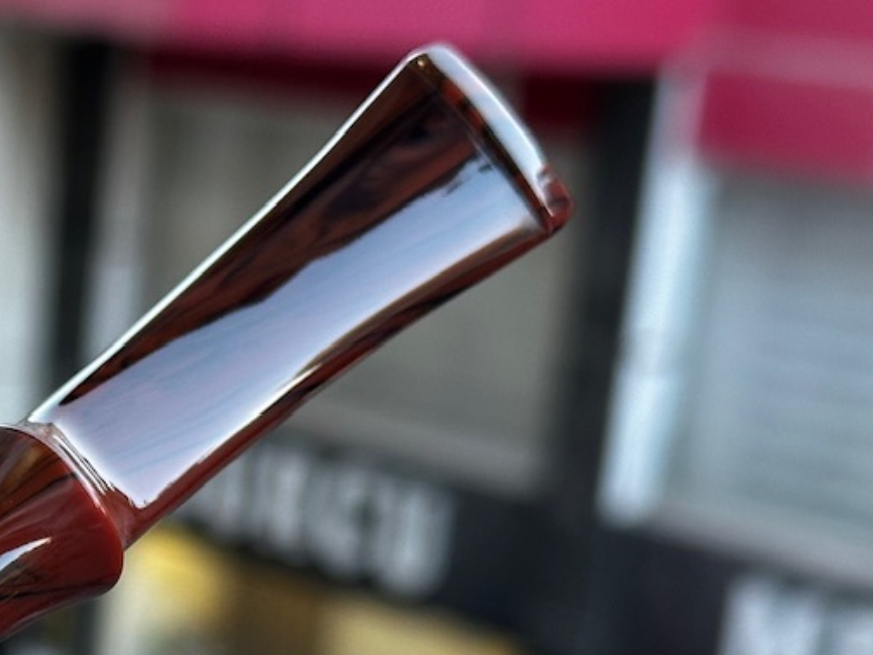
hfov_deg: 15.5
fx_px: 3077
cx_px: -213
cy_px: 761
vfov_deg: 11.9
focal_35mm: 122
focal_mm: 6.86
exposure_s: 1/100
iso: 50
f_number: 1.78
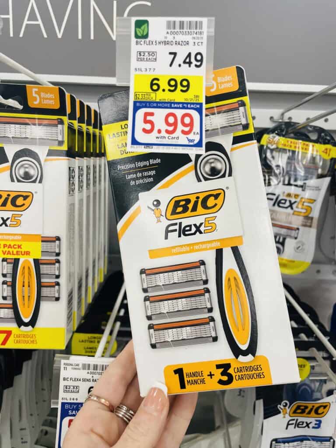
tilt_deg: -16.0
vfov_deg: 67.3
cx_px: 168
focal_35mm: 26
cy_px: 224
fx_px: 336
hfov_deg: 53.1
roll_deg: -0.4
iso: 80
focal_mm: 4.2
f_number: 1.6
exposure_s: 1/120
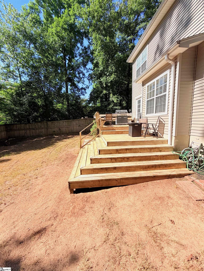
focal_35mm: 14
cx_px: 102
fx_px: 110
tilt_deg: -8.0
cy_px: 136
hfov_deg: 85.7
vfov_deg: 102.1
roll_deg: +0.5
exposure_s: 1/770
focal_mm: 2.22
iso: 32
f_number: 2.2
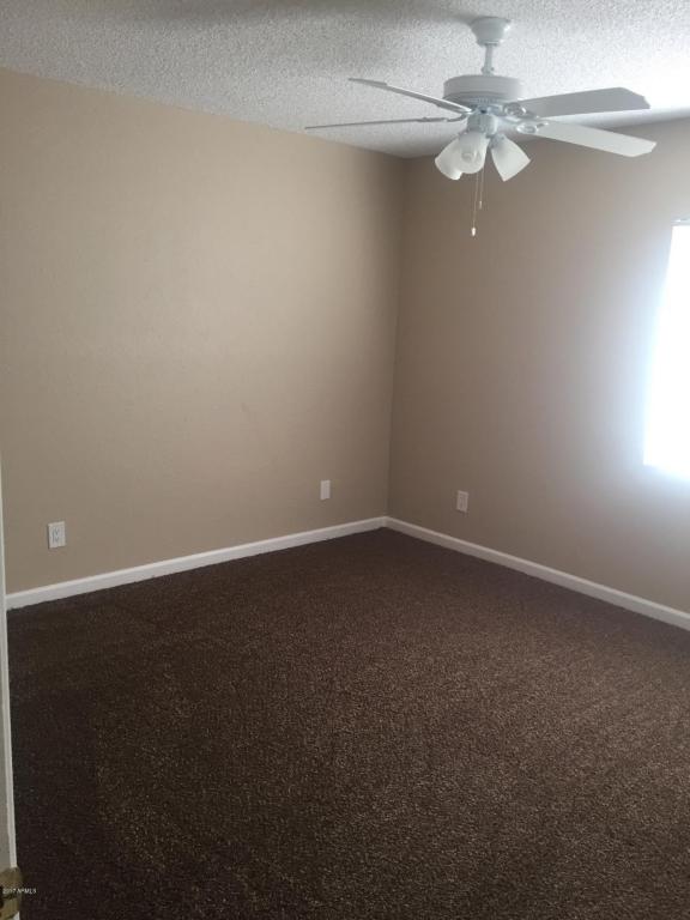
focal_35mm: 29
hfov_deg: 48.2
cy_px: 460
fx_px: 771
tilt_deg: -10.4
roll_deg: -2.7
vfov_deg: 61.7
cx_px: 345
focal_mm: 4.15
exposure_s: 1/30
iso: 40
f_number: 2.2
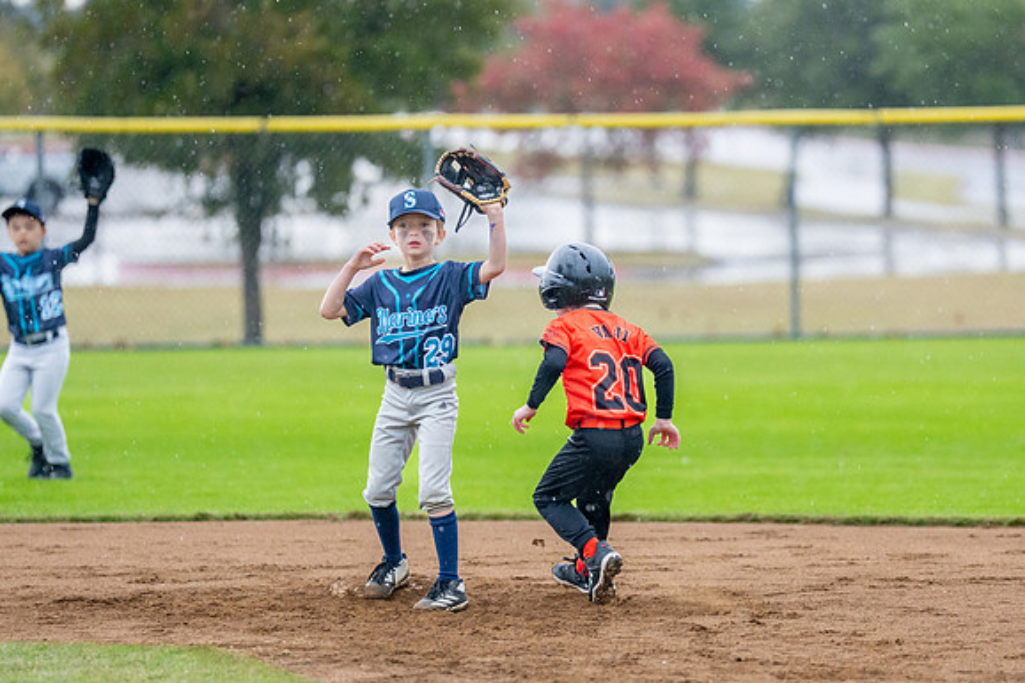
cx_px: 659
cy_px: 385
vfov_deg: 4.5
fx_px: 8738
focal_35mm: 307
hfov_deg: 6.7
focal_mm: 200
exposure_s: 1/1000
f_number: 2.8
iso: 1600
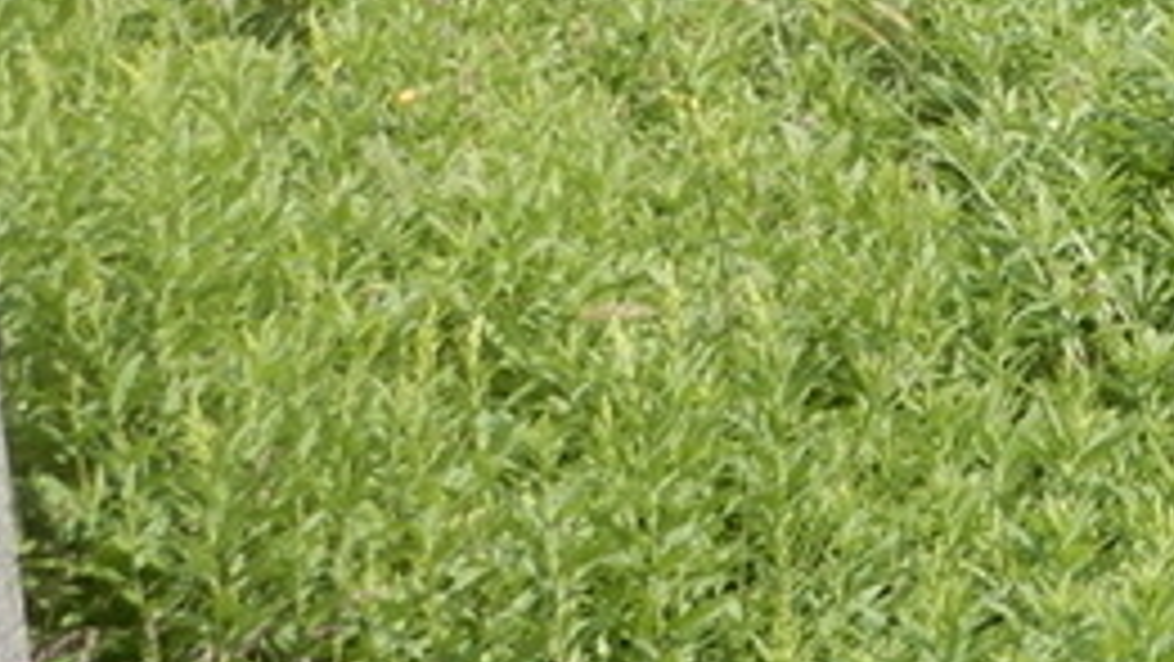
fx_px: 3737
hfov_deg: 14.9
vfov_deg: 9.9
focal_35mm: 120
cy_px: -153
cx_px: 2285
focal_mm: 4.3
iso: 80
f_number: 4
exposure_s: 1/500
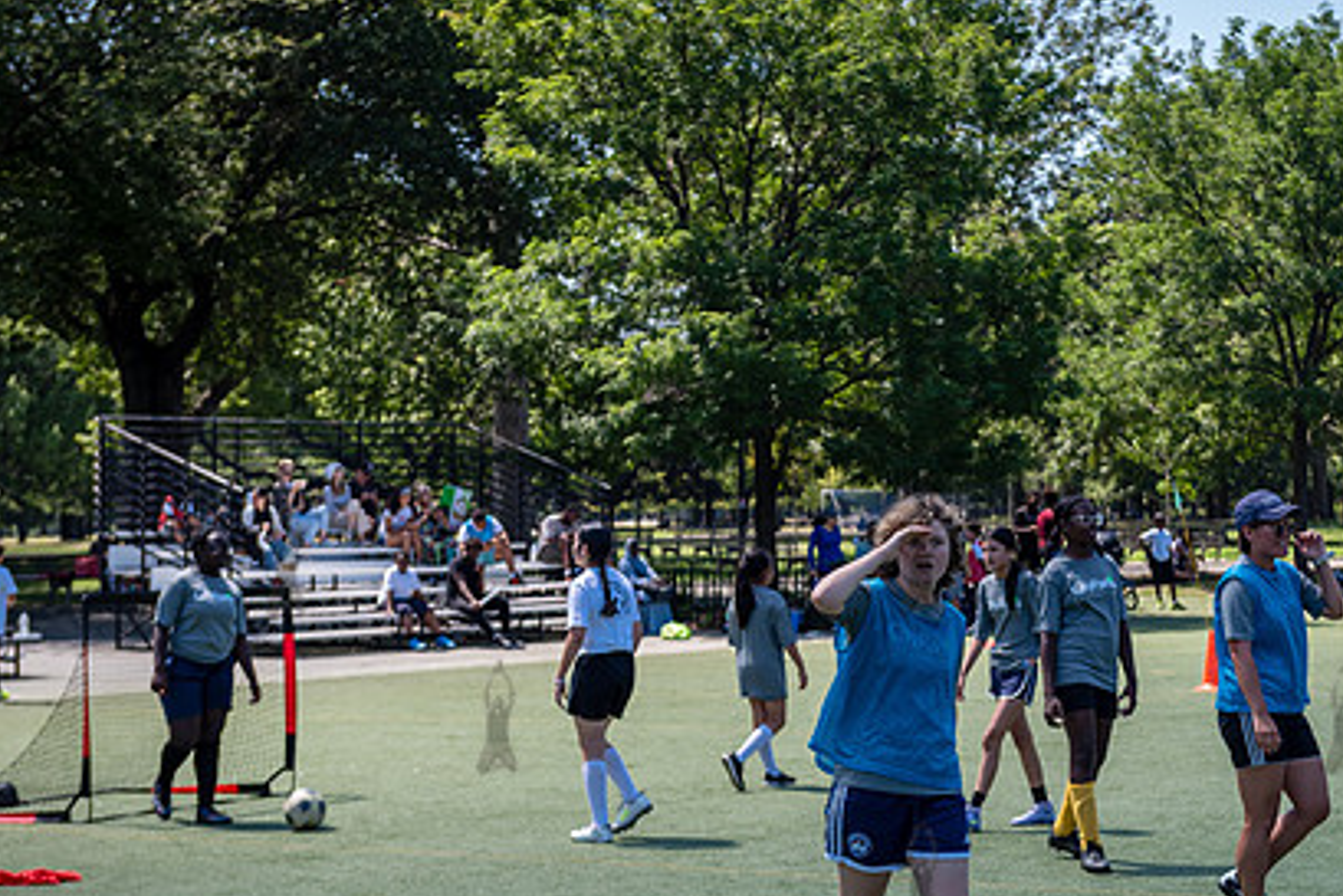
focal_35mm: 88
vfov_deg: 15.5
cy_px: 556
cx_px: 919
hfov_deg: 23.0
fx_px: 3284
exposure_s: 1/800
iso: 200
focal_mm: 62
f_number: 4
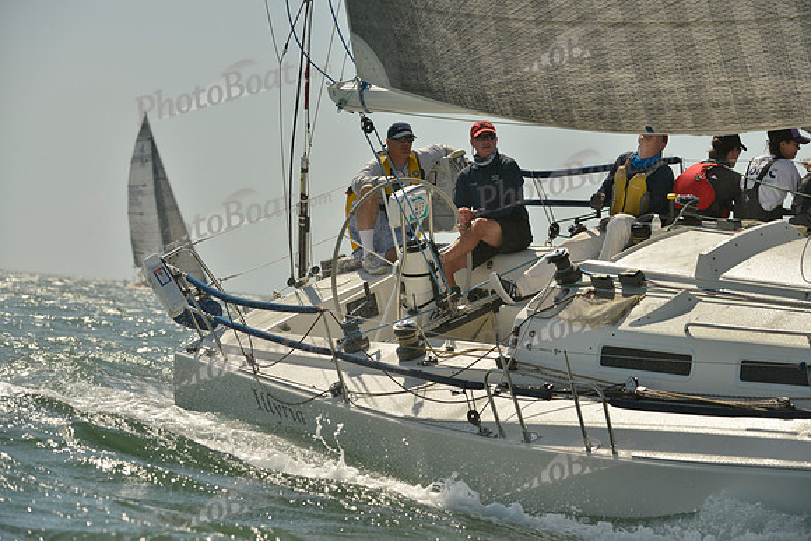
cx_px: 406
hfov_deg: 10.3
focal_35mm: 200
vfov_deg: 6.9
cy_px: 270
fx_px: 4506
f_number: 9
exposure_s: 1/1600
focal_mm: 200
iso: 280
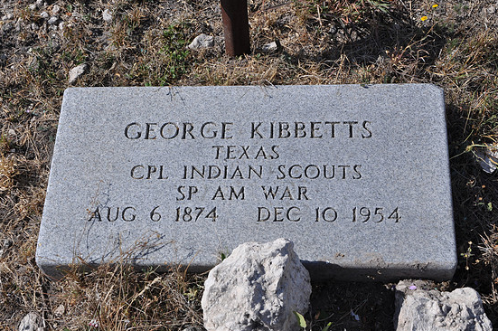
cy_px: 162
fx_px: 829
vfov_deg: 22.6
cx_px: 251
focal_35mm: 60
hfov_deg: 33.4
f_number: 11
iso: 200
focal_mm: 38
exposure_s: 1/125
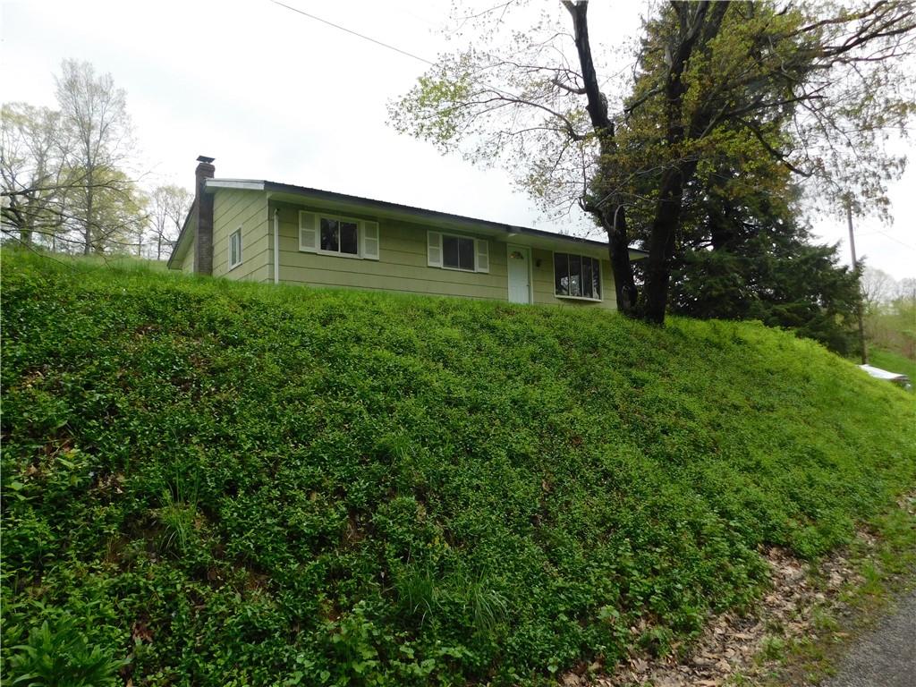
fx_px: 609
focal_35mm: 23
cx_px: 458
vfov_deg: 58.9
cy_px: 344
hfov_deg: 73.9
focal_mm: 4
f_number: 3
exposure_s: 1/400
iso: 125
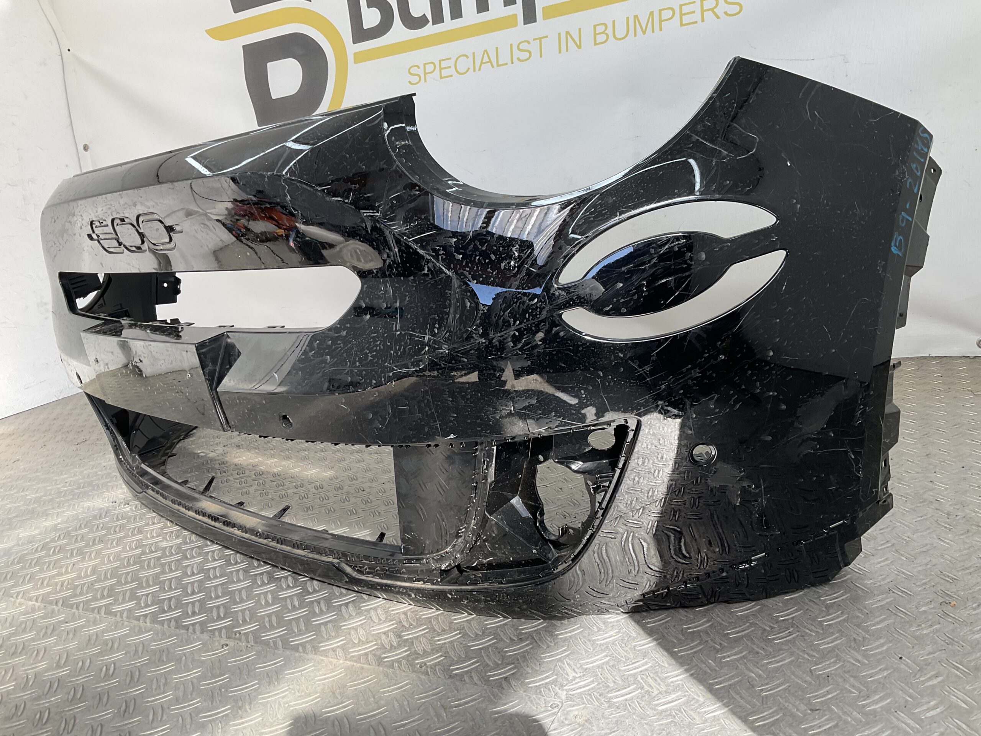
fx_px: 822
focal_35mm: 29
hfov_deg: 61.7
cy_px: 368
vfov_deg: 48.2
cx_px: 490
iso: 16
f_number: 1.8
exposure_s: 1/202
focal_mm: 3
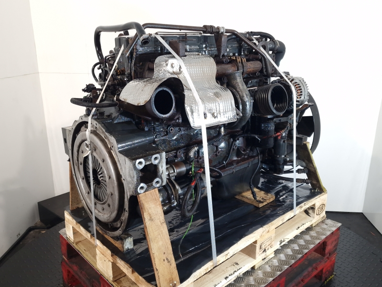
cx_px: 191
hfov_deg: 73.9
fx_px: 254
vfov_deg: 58.9
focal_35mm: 23
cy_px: 144
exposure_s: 1/50
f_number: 1.8
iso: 100
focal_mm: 6.4
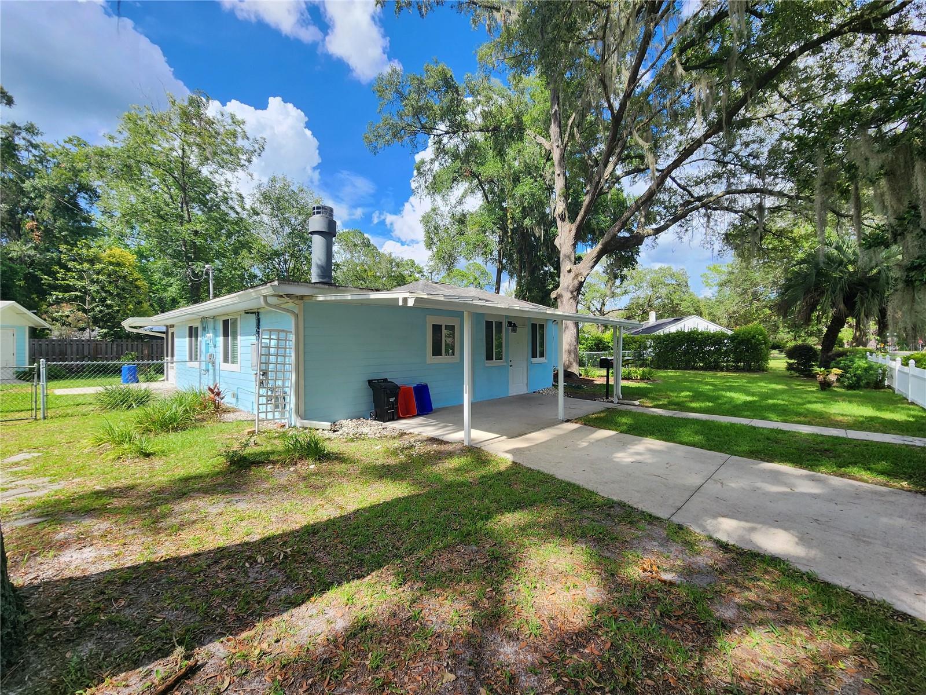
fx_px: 348
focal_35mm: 13
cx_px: 463
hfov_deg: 106.2
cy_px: 348
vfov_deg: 89.9
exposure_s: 1/1160
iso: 50
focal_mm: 2.2
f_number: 2.2
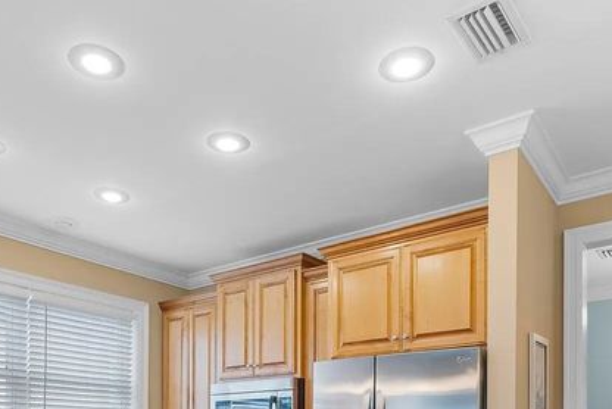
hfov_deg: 58.5
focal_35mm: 32
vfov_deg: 36.0
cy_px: 433
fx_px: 544
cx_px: 272
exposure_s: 1/20
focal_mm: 13
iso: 400
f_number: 8
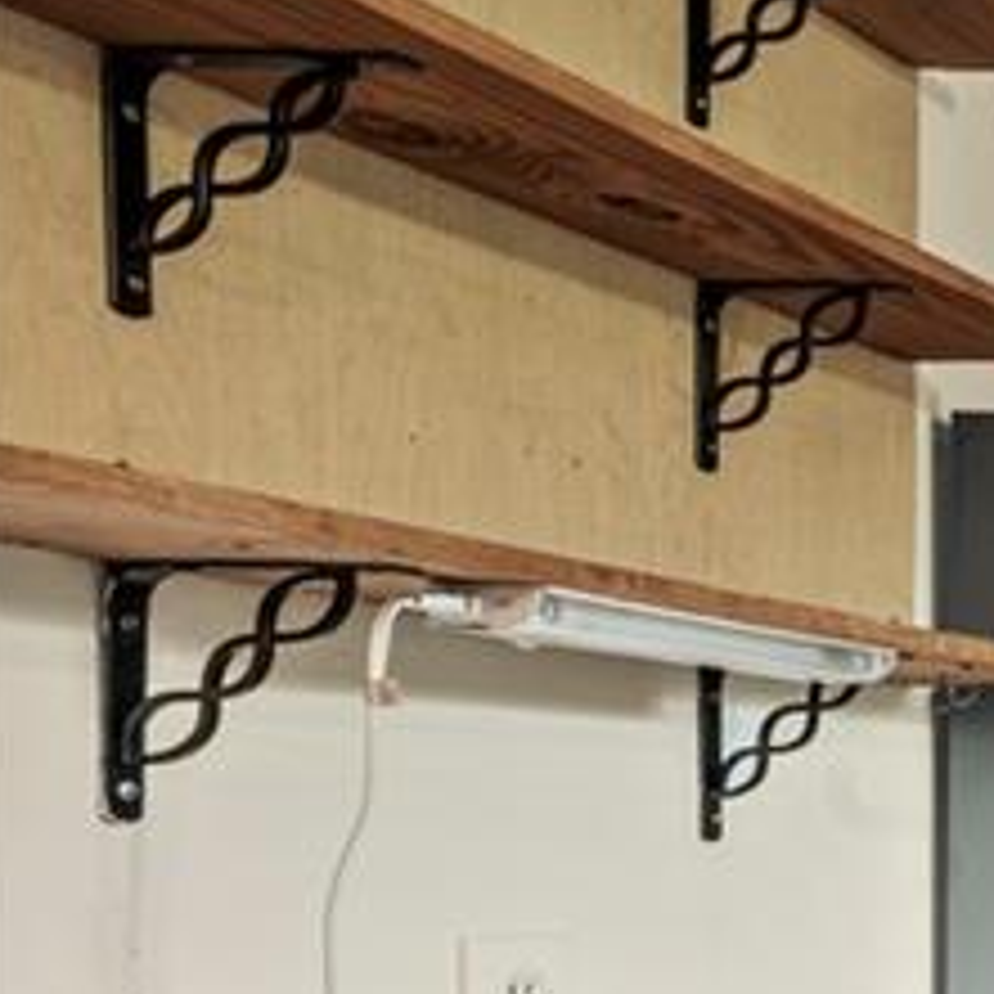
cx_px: 2280
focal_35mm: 55
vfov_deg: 29.8
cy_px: 897
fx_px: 1787
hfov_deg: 16.2
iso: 400
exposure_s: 1/3
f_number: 11
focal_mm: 14
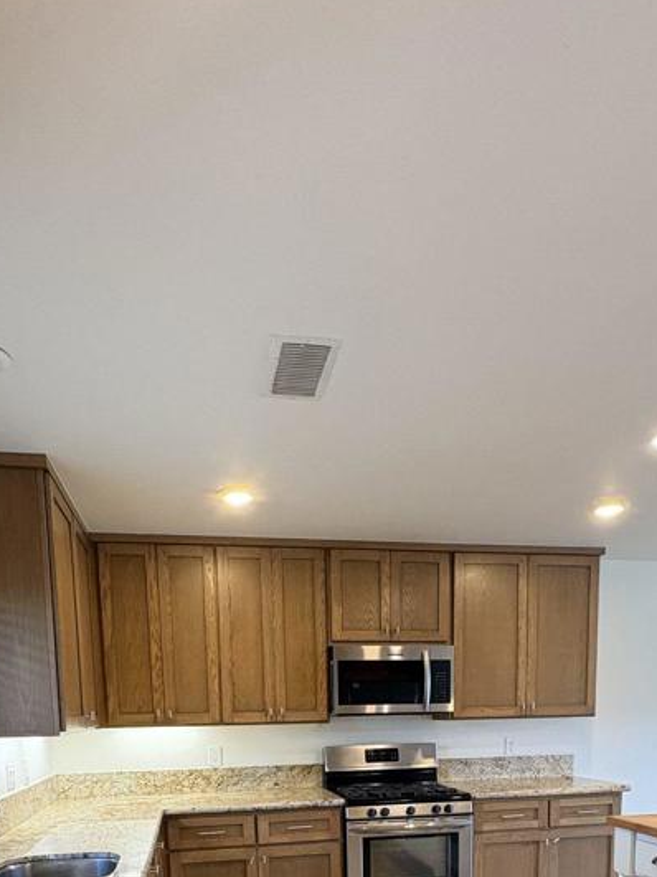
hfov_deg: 51.3
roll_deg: +1.4
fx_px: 684
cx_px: 322
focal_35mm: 27
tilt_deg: -7.3
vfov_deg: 55.8
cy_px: 801
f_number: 2.2
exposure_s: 1/60
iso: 400
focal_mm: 2.22
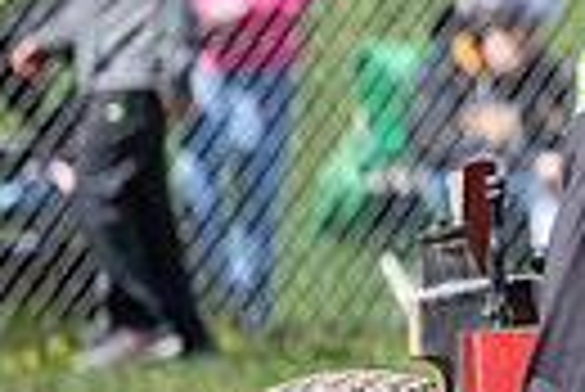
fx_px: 14544
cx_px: 1004
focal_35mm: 894
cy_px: 106
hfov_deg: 2.3
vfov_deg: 1.5
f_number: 2.8
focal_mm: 200
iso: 200
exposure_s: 1/2500
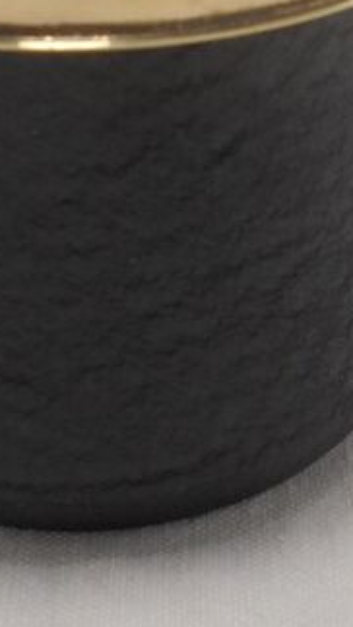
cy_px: -49
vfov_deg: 22.9
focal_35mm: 88
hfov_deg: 13.7
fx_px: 1462
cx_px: 67
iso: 100
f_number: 3.7
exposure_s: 1/80
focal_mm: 5.3
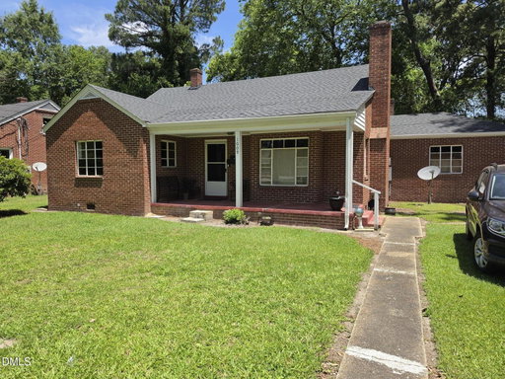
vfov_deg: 58.9
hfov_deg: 73.9
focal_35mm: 23
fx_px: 336
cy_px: 190
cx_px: 252
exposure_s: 1/3758
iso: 64
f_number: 1.4
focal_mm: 6.5
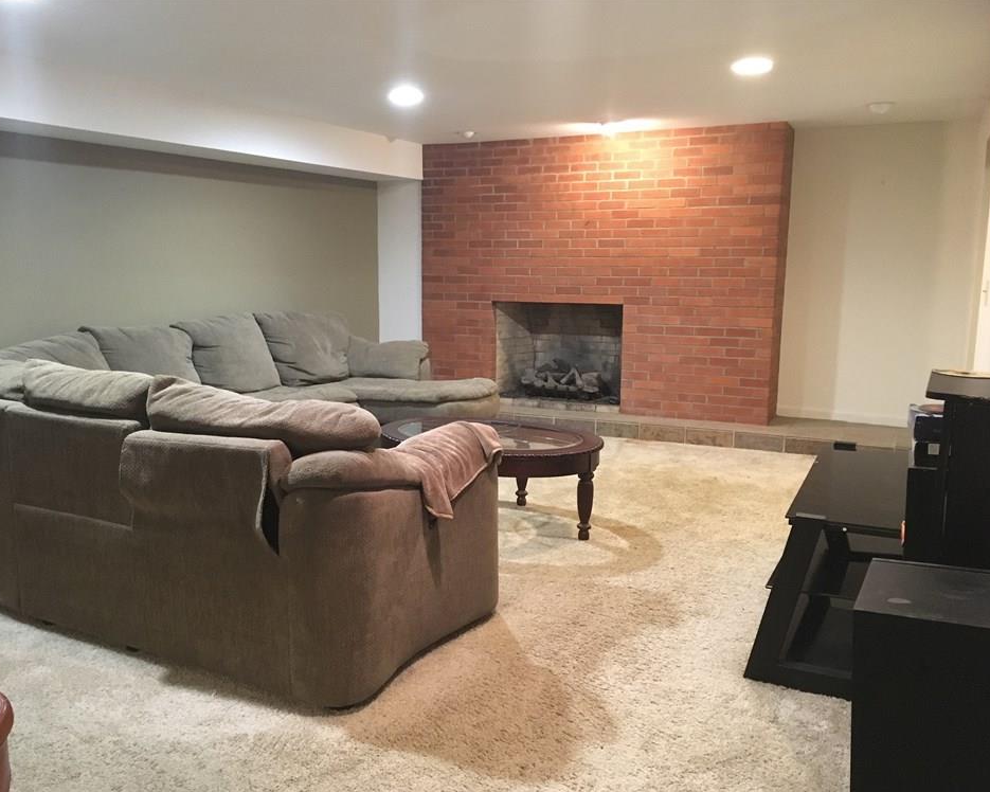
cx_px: 457
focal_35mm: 31
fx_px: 908
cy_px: 403
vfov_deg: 47.1
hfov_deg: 57.1
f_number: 2.2
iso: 250
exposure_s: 1/15
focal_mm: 4.15
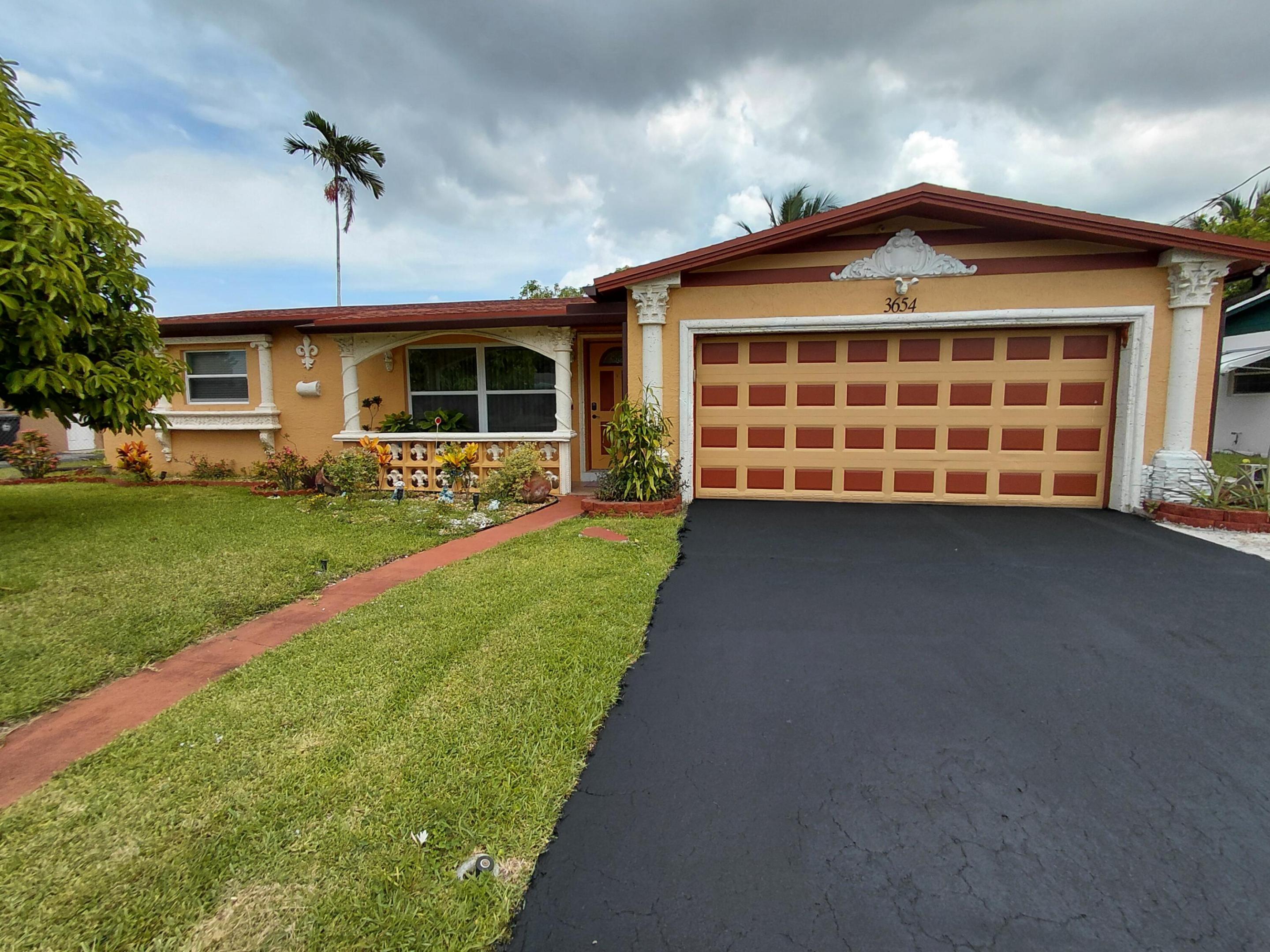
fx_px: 587
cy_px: 476
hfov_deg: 94.5
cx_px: 635
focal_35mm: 16
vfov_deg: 78.1
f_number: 2.2
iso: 40
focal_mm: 1.64
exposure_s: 1/1285
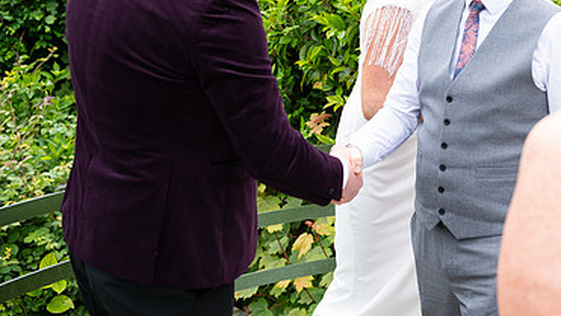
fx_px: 878
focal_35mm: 59
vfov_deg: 20.1
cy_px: 54
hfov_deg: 35.0
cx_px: 383
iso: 250
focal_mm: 36
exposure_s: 1/1600
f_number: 3.5
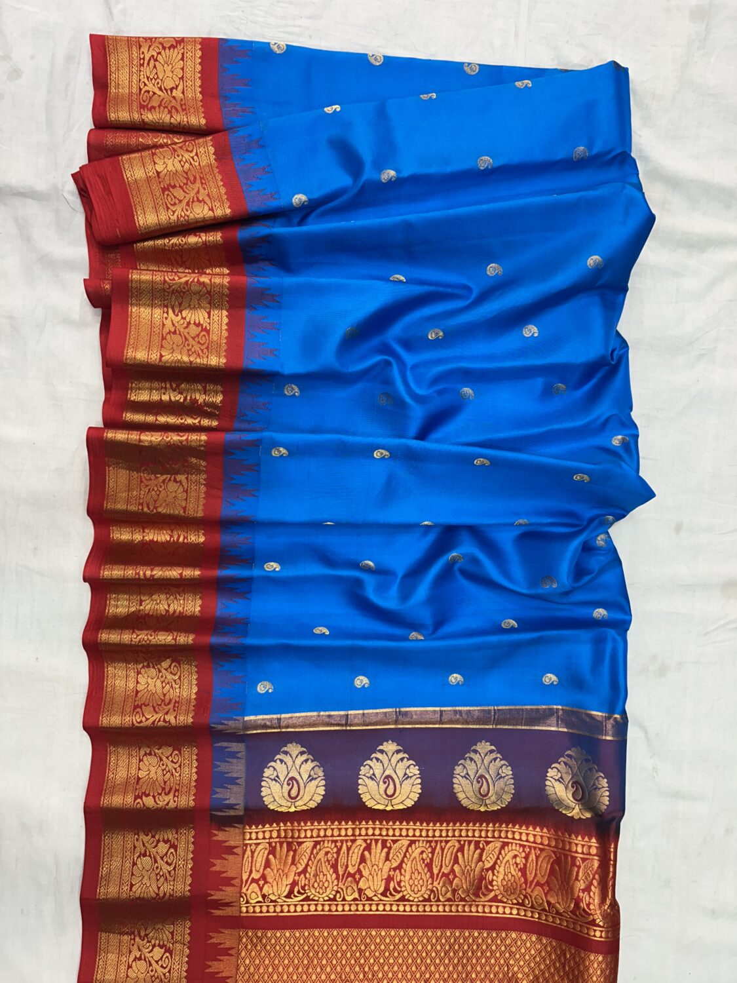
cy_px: 492
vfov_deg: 67.3
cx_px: 368
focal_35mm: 26
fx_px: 738
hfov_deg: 53.1
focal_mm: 5.7
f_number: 1.5
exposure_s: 1/100
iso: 64
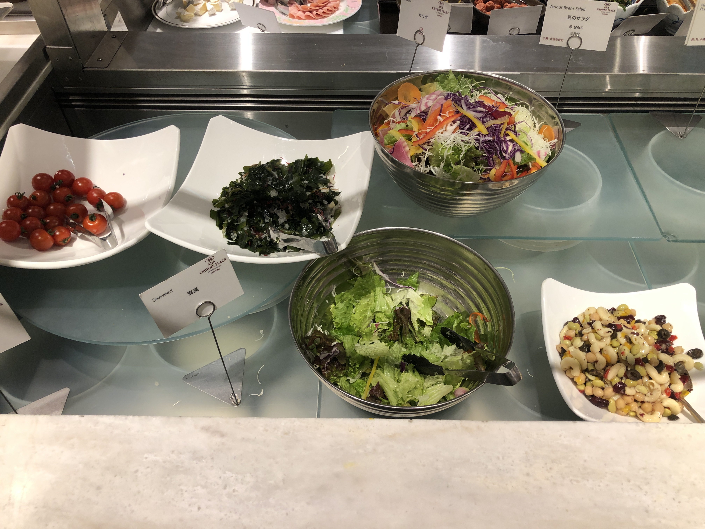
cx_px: 352
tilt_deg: -48.8
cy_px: 264
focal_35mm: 28
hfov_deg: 63.4
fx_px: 570
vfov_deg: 49.7
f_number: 1.8
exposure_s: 1/68
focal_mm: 3.99
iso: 40
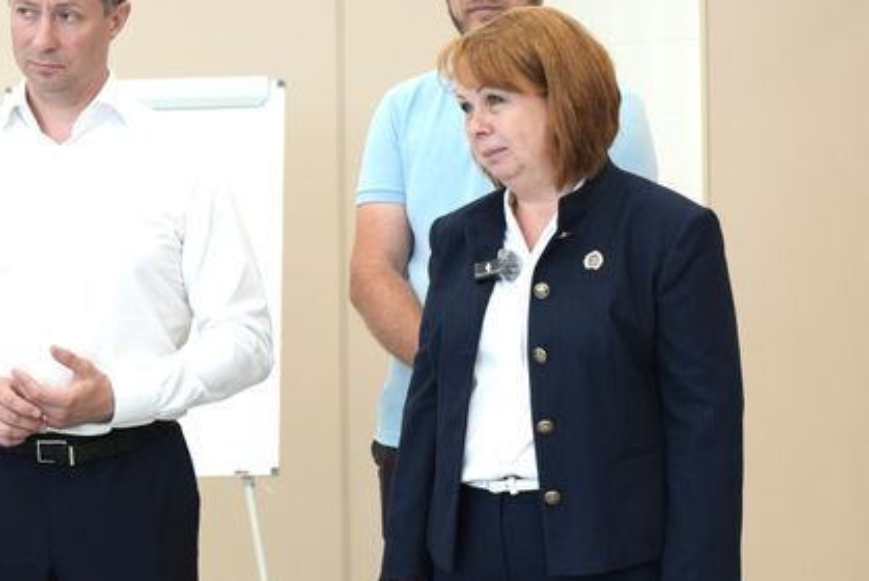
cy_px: 230
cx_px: 578
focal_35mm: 115
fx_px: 2778
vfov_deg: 11.9
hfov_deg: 17.7
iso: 640
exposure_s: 1/200
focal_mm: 46
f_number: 4
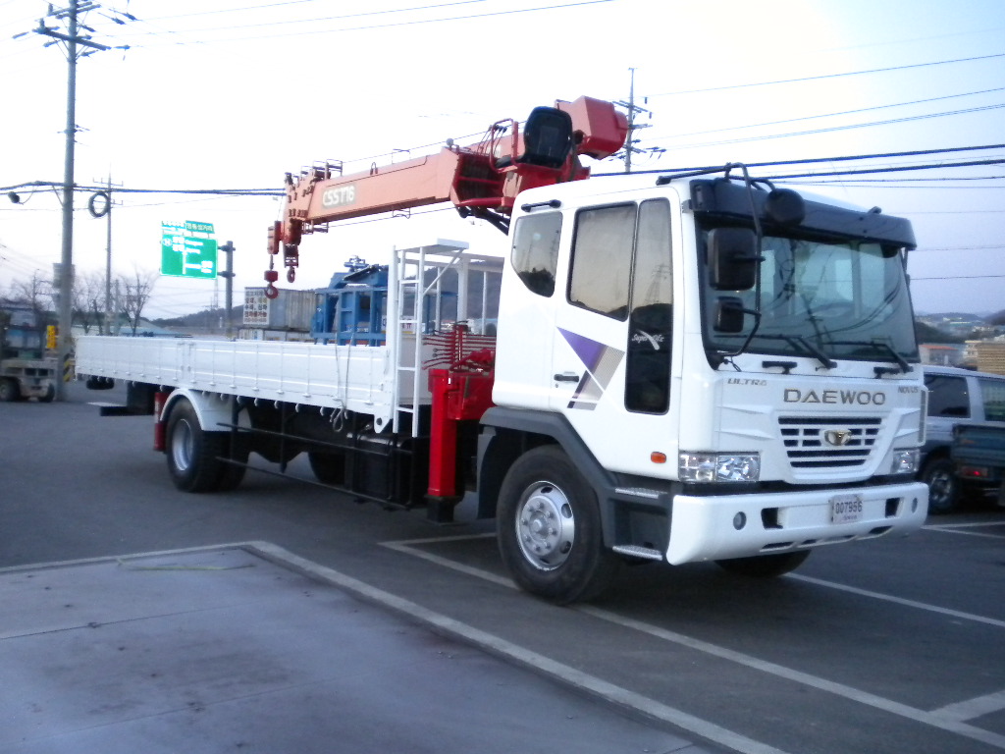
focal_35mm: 35
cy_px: 377
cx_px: 502
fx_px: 1016
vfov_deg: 40.7
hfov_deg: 52.6
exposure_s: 1/30
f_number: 3.1
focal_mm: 6.3
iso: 400
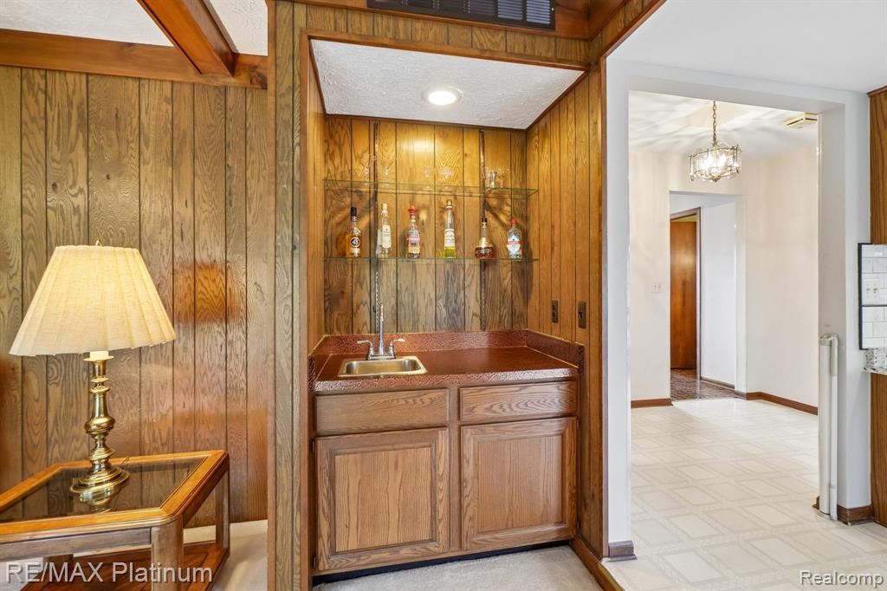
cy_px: 296
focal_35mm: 15
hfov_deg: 100.4
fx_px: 369
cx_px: 444
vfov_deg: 77.3
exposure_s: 1/3.33
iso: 400
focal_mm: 10
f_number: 8
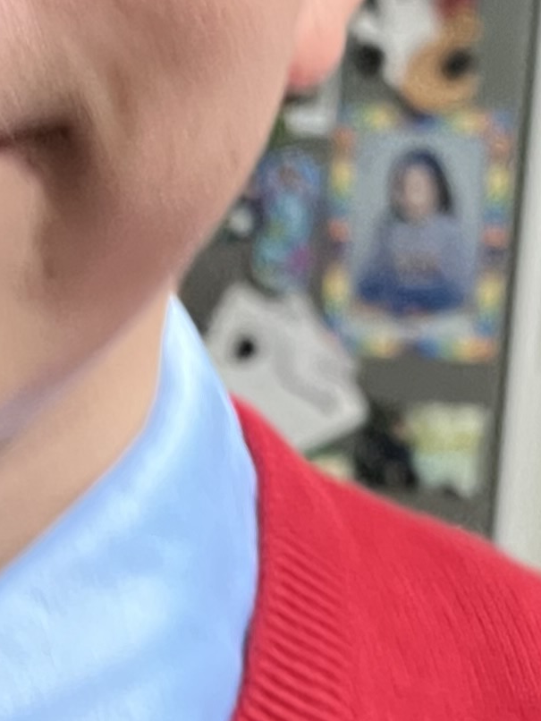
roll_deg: -2.8
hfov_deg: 11.4
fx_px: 2708
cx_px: 163
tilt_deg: -7.5
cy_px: 529
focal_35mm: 130
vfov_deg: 15.1
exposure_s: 1/60
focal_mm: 5.7
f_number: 1.5
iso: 500
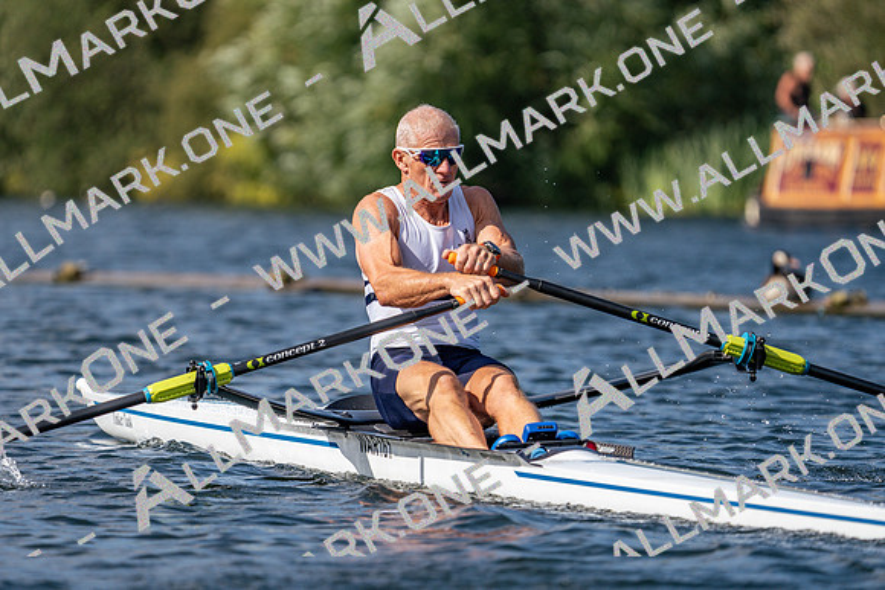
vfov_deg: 3.4
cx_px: 442
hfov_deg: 5.2
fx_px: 9835
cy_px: 295
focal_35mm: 400
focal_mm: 400
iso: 160
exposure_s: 1/1600
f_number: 6.3
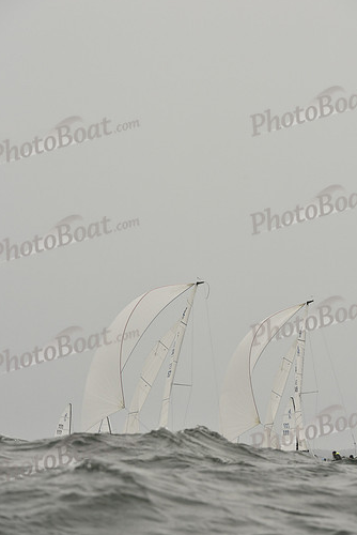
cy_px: 278
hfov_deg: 5.9
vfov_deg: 8.9
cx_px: 195
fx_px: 3446
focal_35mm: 232
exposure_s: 1/1250
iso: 400
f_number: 7.1
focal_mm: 200
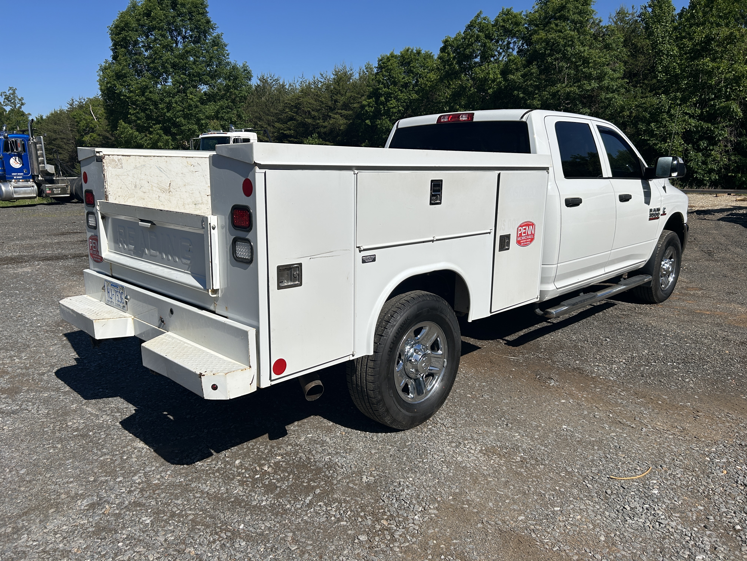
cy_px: 280
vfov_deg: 53.1
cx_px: 374
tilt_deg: -13.7
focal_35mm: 26
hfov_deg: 67.3
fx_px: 561
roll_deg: +1.6
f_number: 1.5
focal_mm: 5.7
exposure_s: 1/9434
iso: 50
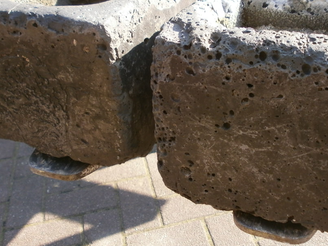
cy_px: 82
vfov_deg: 33.3
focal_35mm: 43
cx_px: 176
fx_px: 407
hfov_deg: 43.8
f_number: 2.9
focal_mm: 4.8
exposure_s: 1/250
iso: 100
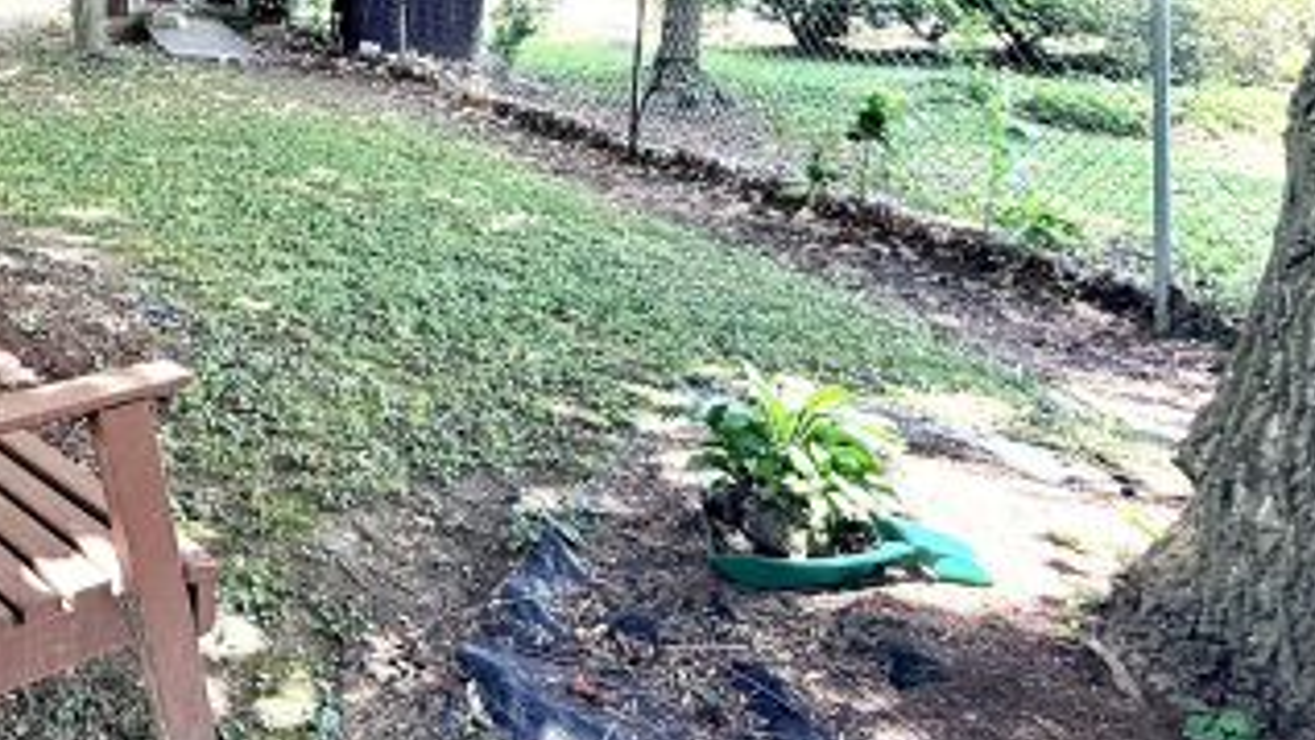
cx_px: 35
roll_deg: -1.3
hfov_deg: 50.7
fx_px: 1116
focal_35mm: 32
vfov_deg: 33.6
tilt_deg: -5.2
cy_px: 4
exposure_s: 1/107
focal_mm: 2.22
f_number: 2.2
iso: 64
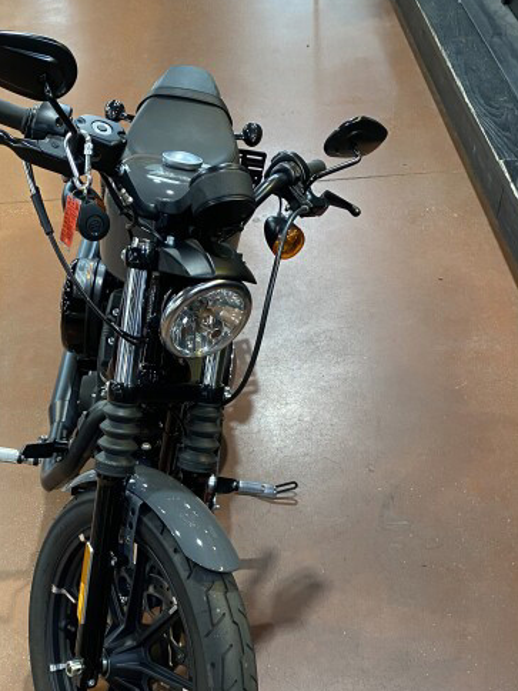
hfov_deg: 33.2
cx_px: 164
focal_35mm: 43
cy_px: 470
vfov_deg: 43.1
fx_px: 858
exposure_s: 1/60
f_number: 1.8
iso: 200
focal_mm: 4.25
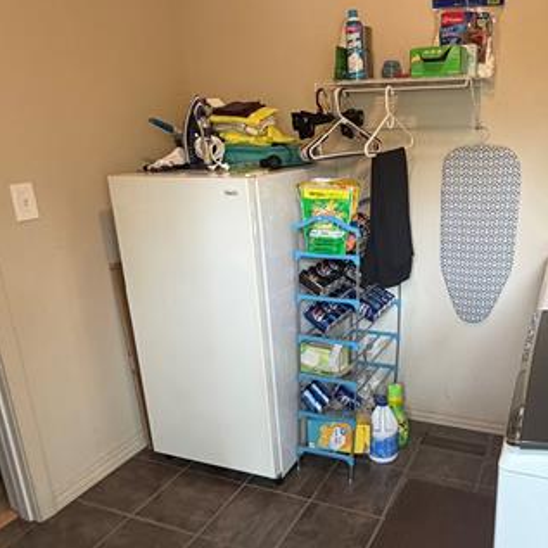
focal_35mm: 30
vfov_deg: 54.0
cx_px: 384
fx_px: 537
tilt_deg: -17.5
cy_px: 299
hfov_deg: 52.5
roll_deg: +0.5
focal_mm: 2.22
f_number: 2.2
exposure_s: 1/60
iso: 320
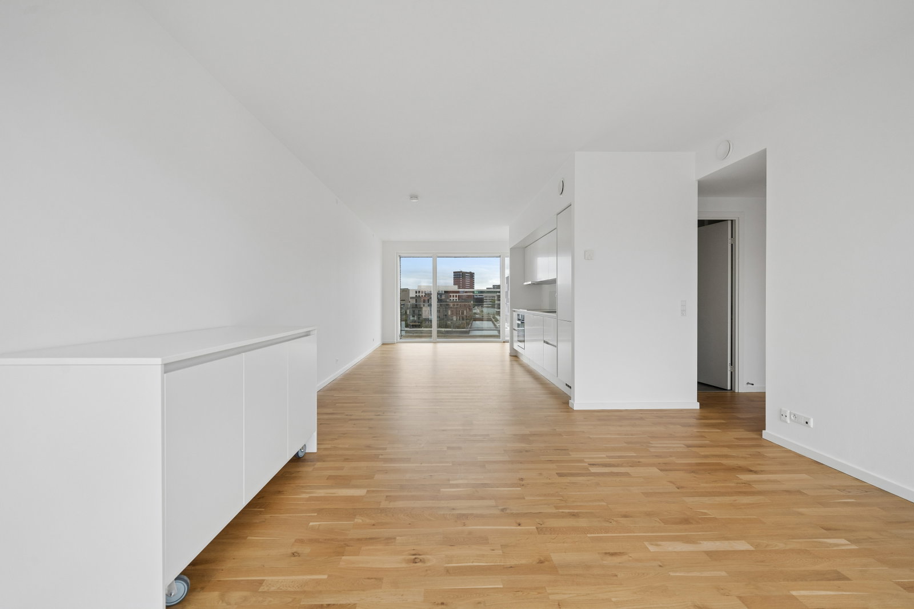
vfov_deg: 81.2
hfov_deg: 104.2
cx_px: 457
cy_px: 304
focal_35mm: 14
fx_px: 355
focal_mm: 14
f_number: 6.3
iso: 500
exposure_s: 1/125
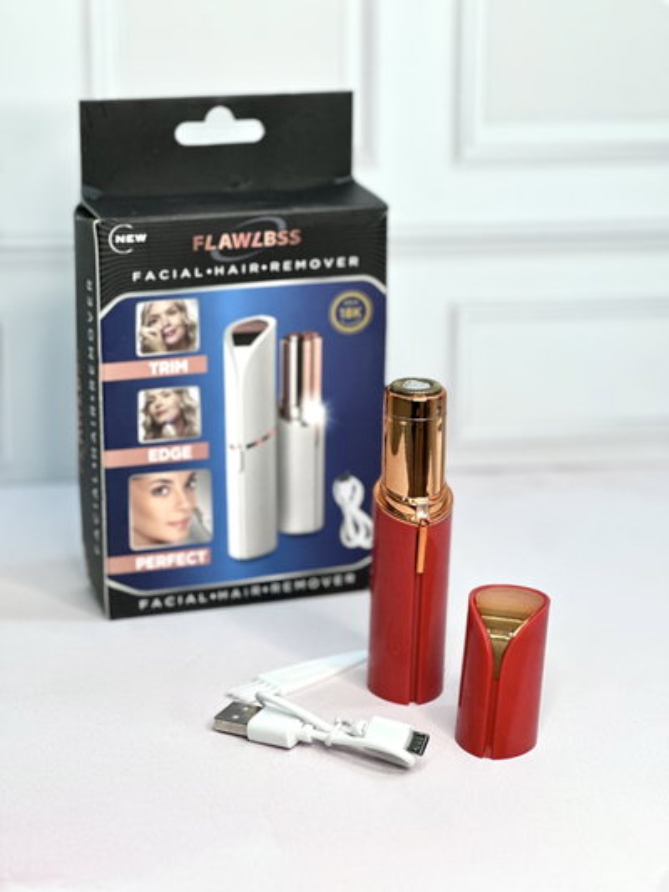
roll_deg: -1.7
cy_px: 446
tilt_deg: -17.1
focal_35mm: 77
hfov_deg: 19.1
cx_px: 334
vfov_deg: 25.3
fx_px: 1983
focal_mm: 9
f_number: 2.8
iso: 200
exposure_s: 1/100
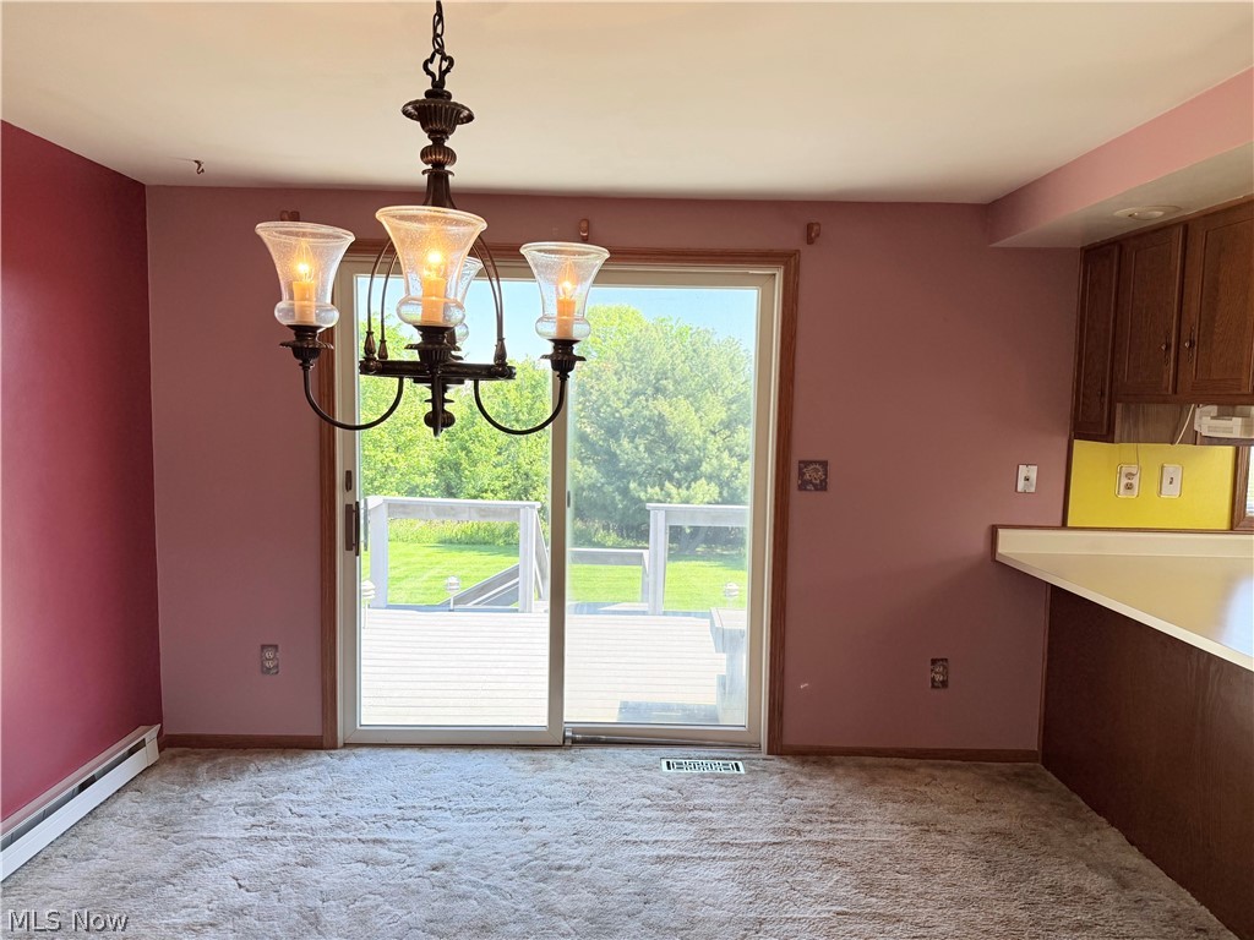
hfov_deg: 71.6
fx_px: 869
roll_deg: -0.4
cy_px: 470
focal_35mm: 24
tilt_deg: -4.5
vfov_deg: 56.8
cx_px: 627
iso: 100
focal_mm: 6.76
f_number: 1.78
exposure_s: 1/567
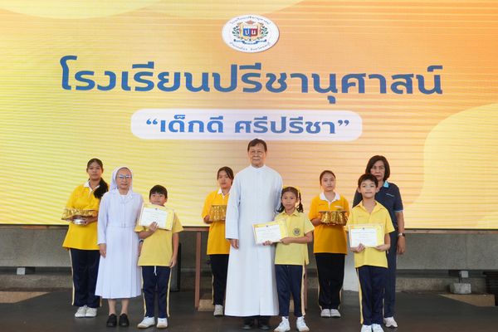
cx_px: 249
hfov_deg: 53.1
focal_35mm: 36
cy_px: 166
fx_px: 498
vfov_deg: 36.9
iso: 1600
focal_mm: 24
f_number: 4.5
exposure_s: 1/200
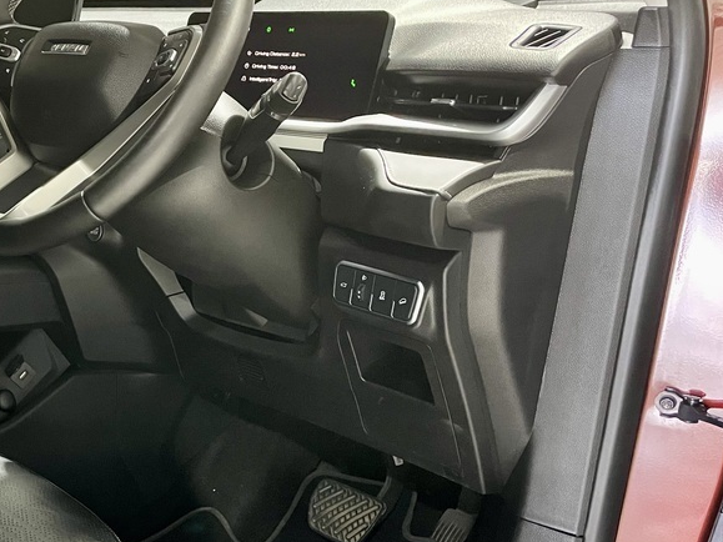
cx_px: 89
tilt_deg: -17.4
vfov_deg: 31.2
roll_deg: -3.3
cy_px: 376
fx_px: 961
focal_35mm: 46
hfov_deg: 38.7
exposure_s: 1/25
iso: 640
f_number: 1.6
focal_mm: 4.2
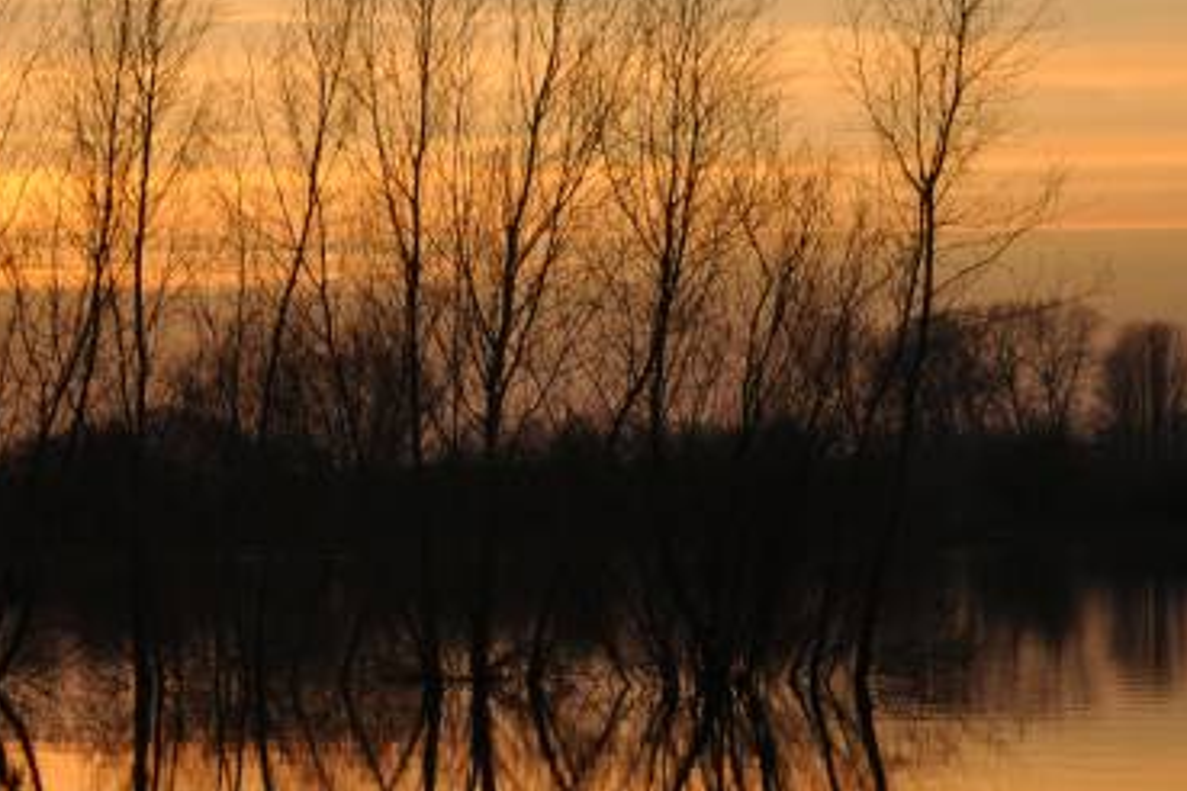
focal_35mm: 212
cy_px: 727
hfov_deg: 9.7
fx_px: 6990
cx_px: 325
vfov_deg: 6.5
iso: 200
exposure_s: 1/80
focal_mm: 58
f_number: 13
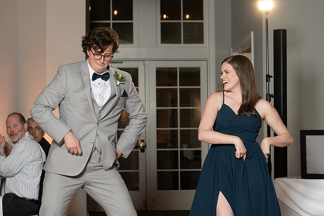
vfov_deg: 14.2
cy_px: 126
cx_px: 195
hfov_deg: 21.2
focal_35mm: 96
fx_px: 865
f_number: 5.6
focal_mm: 72
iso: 2000
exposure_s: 1/200
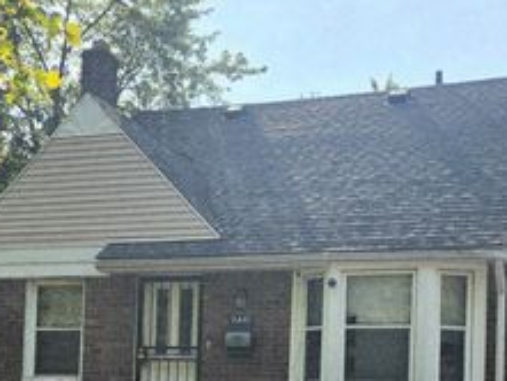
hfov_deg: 36.7
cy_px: 297
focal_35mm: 52
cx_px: 287
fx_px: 762
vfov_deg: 27.6
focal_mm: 6.5
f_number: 1.4
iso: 50
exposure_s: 1/10000
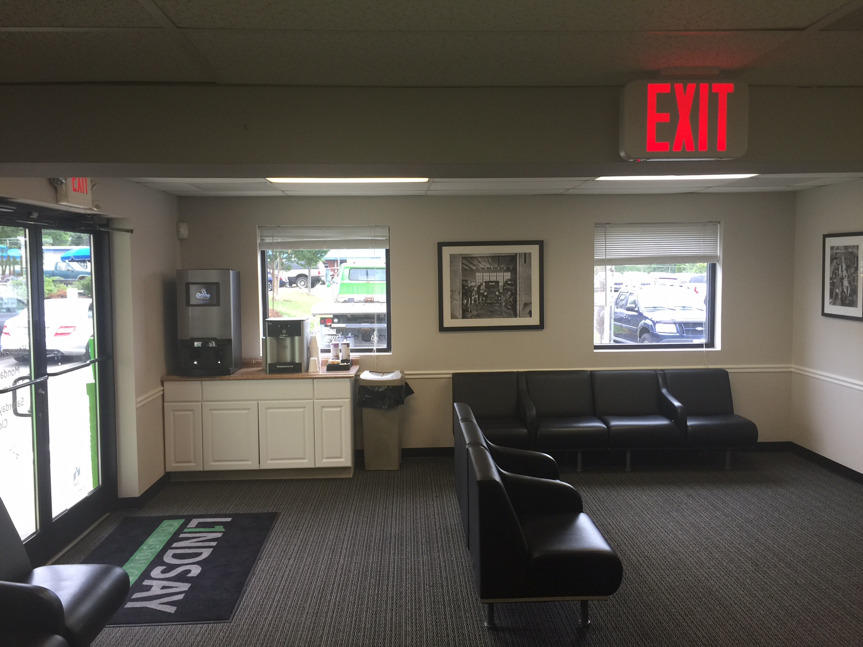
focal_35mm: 29
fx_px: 723
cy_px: 324
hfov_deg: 61.7
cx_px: 432
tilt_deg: -4.4
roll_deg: -0.1
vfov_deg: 48.2
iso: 32
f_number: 2.2
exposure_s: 1/40
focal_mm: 4.15
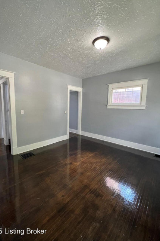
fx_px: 93
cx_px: 74
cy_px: 118
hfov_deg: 81.1
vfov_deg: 104.2
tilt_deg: -6.2
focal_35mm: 14
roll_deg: -0.8
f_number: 1.8
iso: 200
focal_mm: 1.57
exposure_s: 1/60
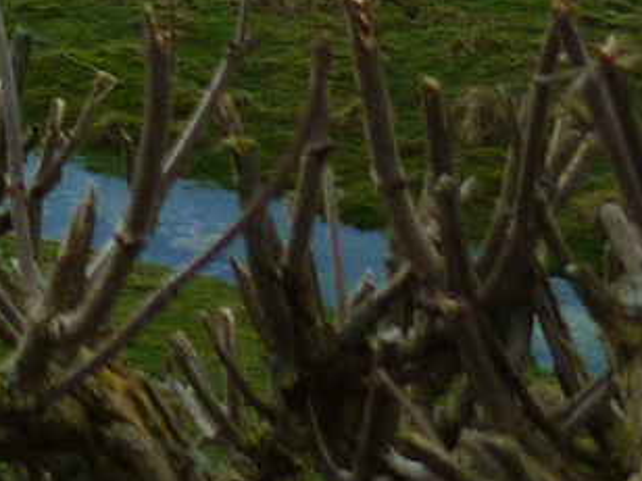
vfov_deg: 6.6
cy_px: -877
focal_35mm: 206
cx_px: -1207
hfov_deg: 8.3
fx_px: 3821
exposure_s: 1/500
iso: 80
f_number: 2.8
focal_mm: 5.5
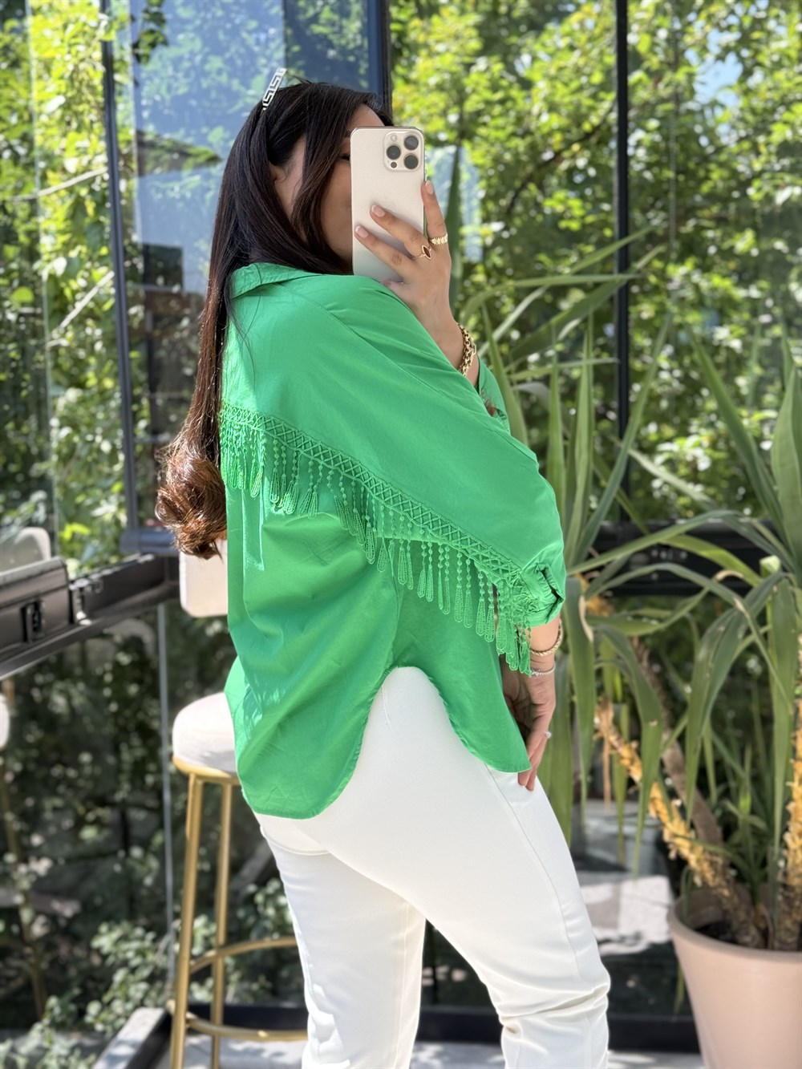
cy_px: 534
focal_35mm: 48
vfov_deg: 39.7
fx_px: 1483
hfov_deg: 30.3
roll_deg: +2.0
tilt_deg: -22.7
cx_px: 401
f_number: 1.78
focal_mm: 6.76
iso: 64
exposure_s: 1/422
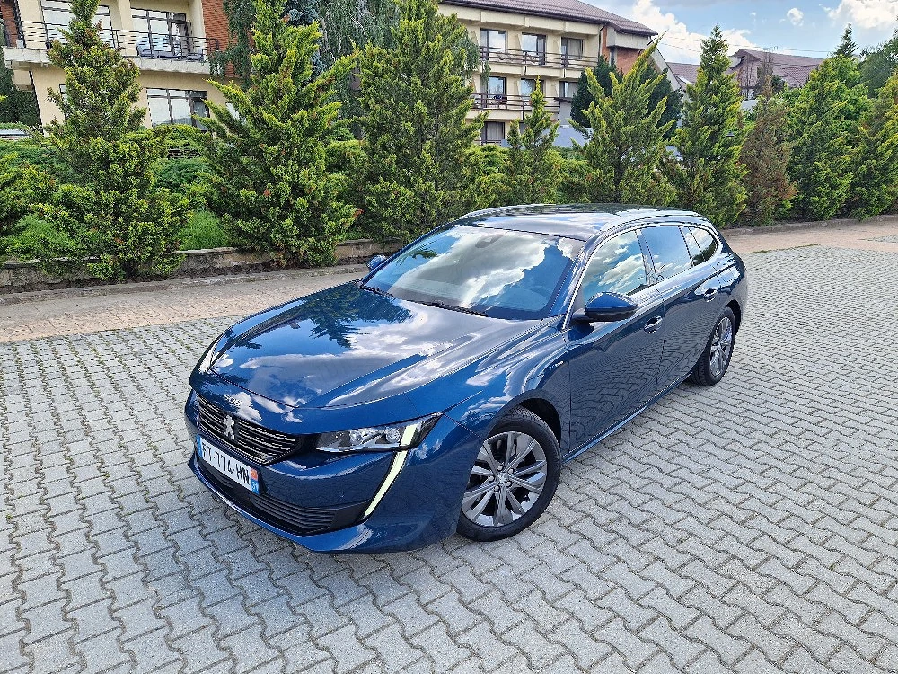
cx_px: 449
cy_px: 337
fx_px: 597
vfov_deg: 58.9
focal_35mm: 23
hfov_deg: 73.9
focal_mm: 5.4
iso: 50
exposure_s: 1/227
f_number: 1.8
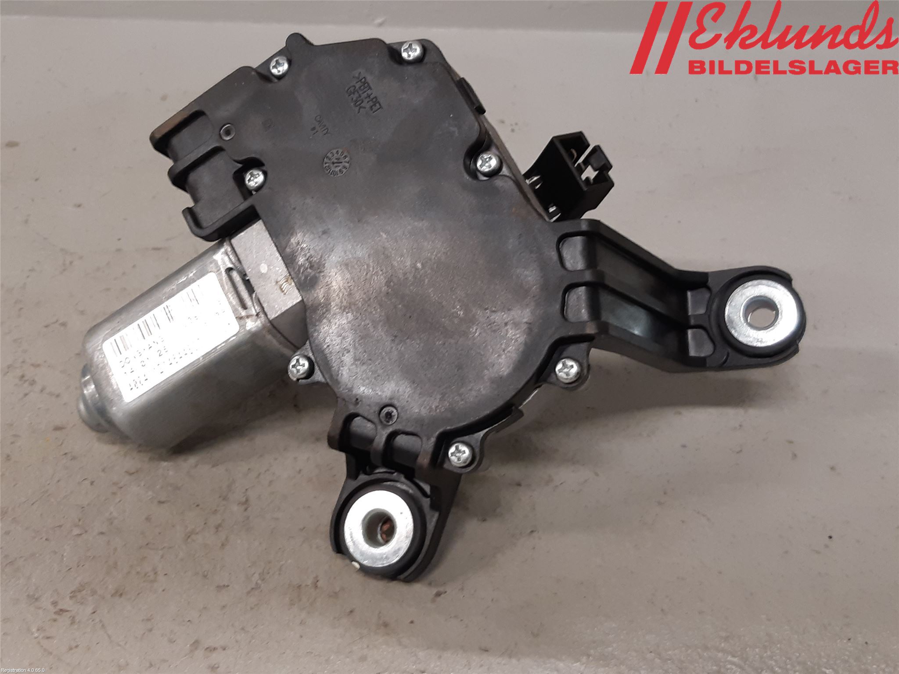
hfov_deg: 67.3
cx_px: 450
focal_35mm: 26
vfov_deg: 53.1
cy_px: 337
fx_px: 675
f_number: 1.7
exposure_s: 1/50
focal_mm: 3.93
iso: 125
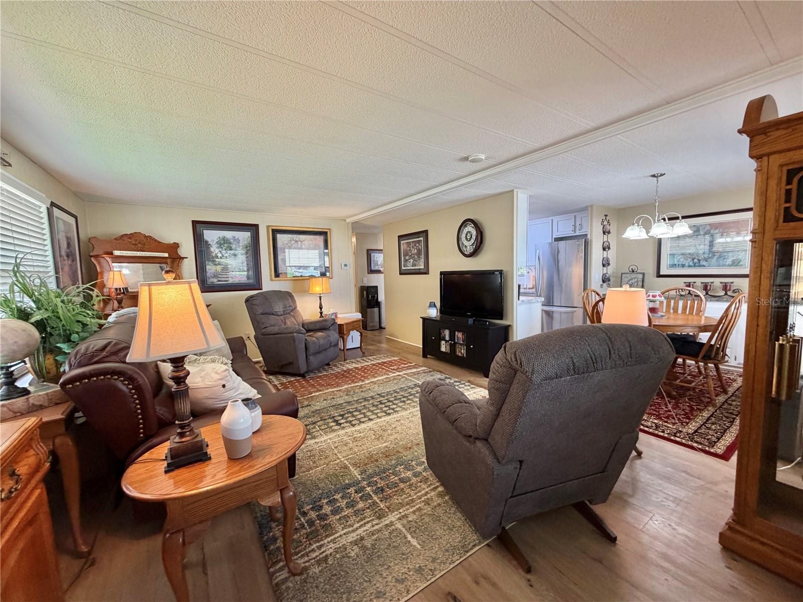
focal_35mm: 14
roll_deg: +1.2
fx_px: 325
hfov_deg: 102.1
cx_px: 402
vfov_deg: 85.7
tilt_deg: -5.4
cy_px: 301
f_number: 2.2
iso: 250
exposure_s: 1/120
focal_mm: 2.22
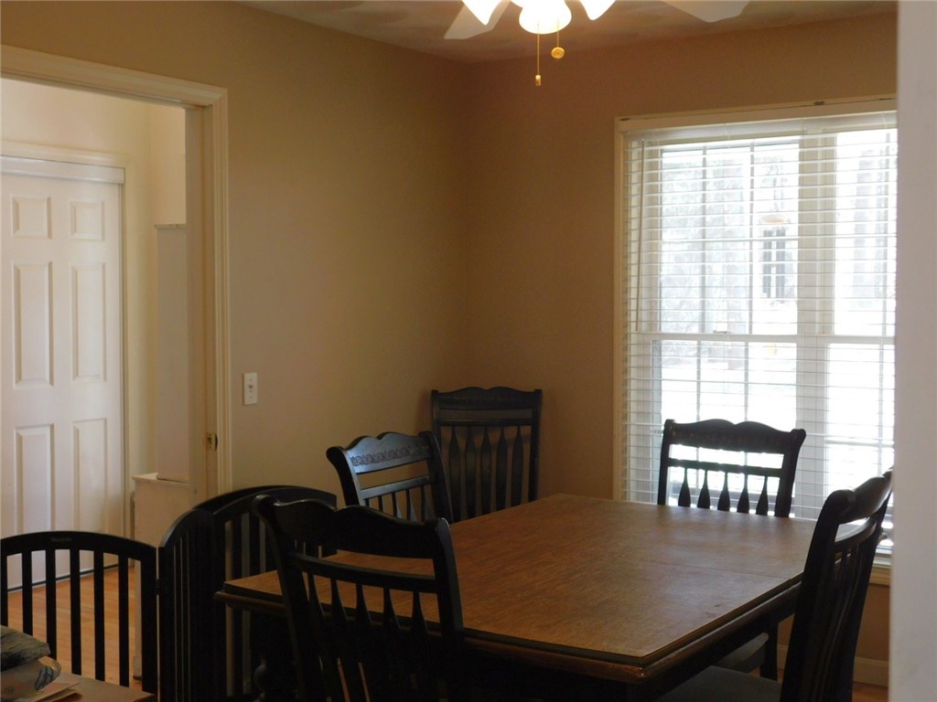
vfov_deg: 32.2
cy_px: 351
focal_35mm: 45
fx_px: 1218
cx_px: 468
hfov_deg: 42.1
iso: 250
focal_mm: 8
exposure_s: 1/30
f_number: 3.7
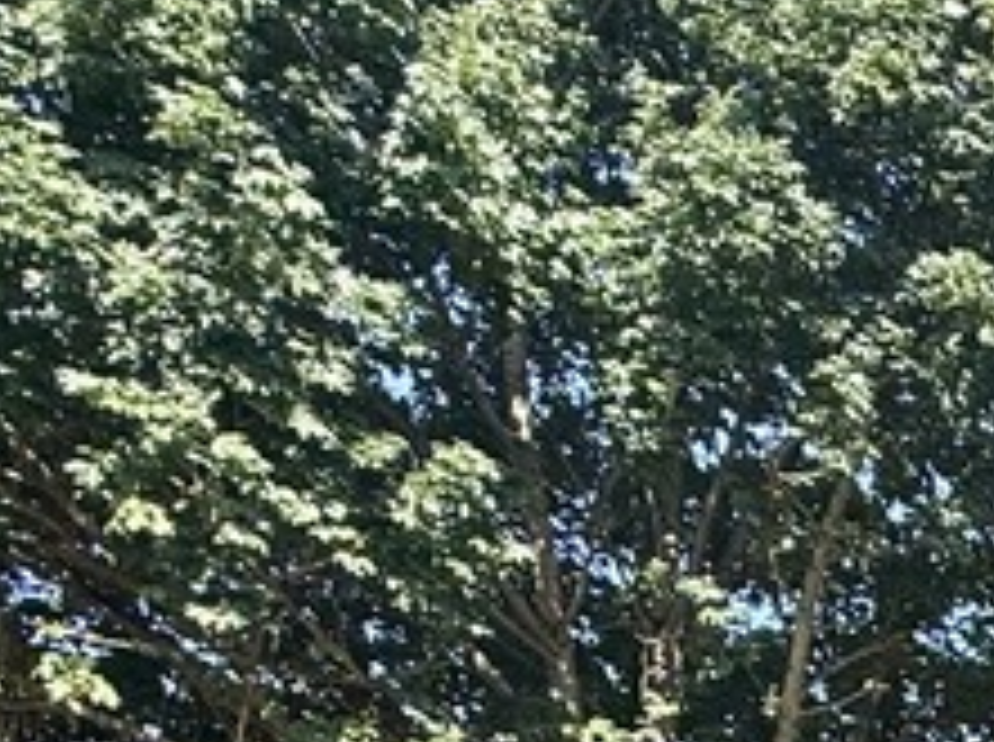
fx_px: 1863
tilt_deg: -1.3
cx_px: 1831
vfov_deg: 17.7
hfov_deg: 20.3
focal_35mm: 65
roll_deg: -1.4
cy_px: 1376
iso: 50
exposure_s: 1/574
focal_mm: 2.22
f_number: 2.2
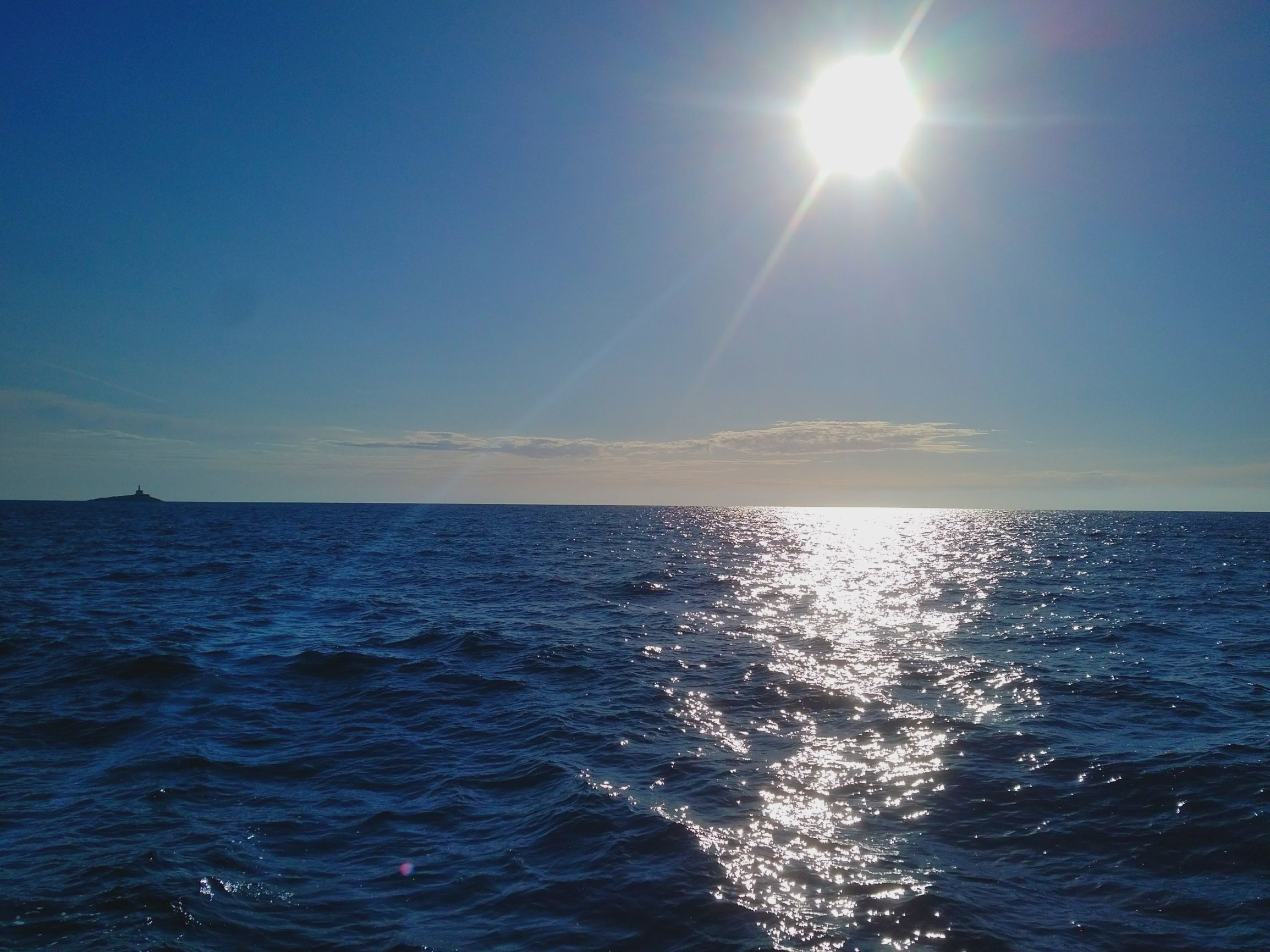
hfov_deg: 65.3
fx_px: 991
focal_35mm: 27
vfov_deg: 51.4
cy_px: 476
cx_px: 635
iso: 55
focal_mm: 4.75
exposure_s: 1/12023
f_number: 2.2
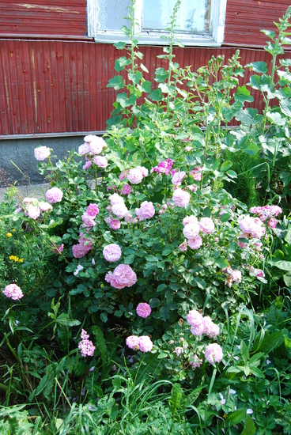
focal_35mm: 30
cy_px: 218
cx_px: 146
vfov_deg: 61.9
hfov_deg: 43.7
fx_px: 363
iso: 200
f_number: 7.1
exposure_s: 1/60
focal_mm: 20
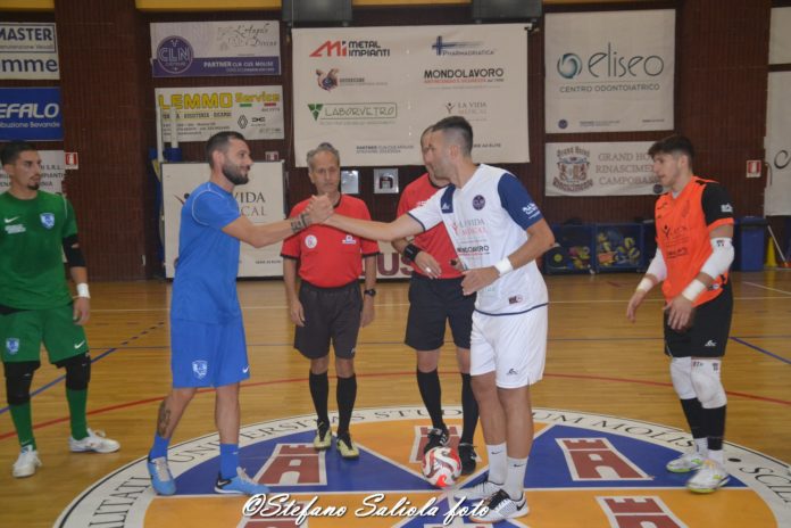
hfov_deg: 49.6
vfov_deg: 34.2
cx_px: 396
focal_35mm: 39
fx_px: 857
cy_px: 264
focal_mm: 26
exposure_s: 1/60
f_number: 4
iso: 1400
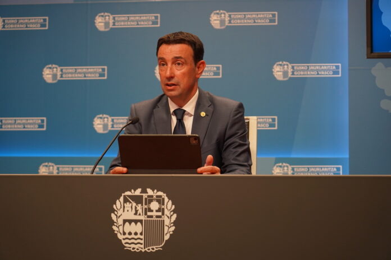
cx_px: 196
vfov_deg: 16.1
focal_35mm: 85
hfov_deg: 23.9
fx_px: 923
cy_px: 130
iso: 1600
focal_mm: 85
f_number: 4
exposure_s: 1/160
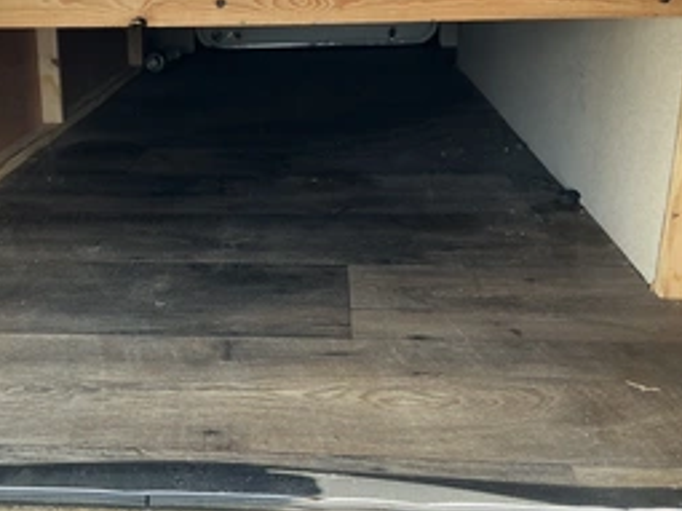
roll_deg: +3.3
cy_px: 262
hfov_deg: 42.4
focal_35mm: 44
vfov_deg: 32.8
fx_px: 866
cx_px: 227
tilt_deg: -19.2
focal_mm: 3
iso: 25
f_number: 1.8
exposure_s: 1/172
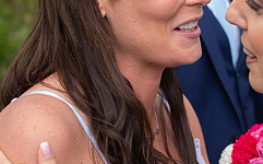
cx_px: 174
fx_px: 924
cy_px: 52
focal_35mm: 129
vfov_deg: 10.1
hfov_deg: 16.2
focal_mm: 35
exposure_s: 1/250
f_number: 2.8
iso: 100
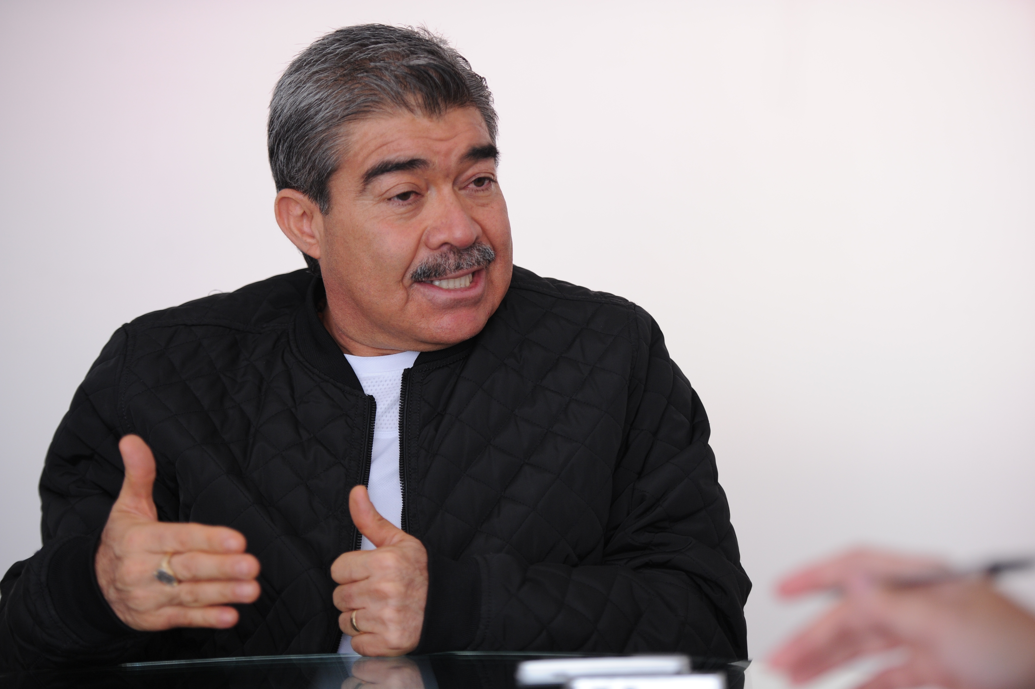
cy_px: 344
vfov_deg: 12.2
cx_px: 518
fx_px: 3218
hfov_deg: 18.3
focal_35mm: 112
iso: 1000
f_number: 2.8
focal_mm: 112
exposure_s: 1/250
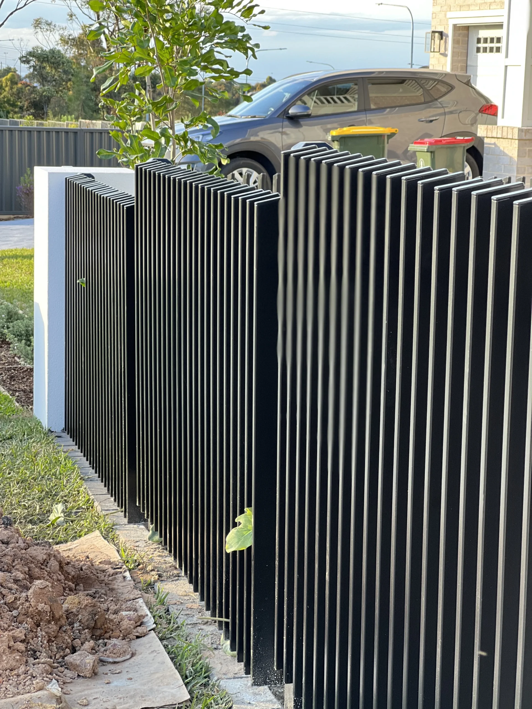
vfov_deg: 25.3
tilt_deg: -9.4
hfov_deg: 19.1
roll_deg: -1.9
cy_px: 354
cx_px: 266
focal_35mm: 77
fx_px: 1578
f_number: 2.8
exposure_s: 1/121
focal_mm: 9
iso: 125
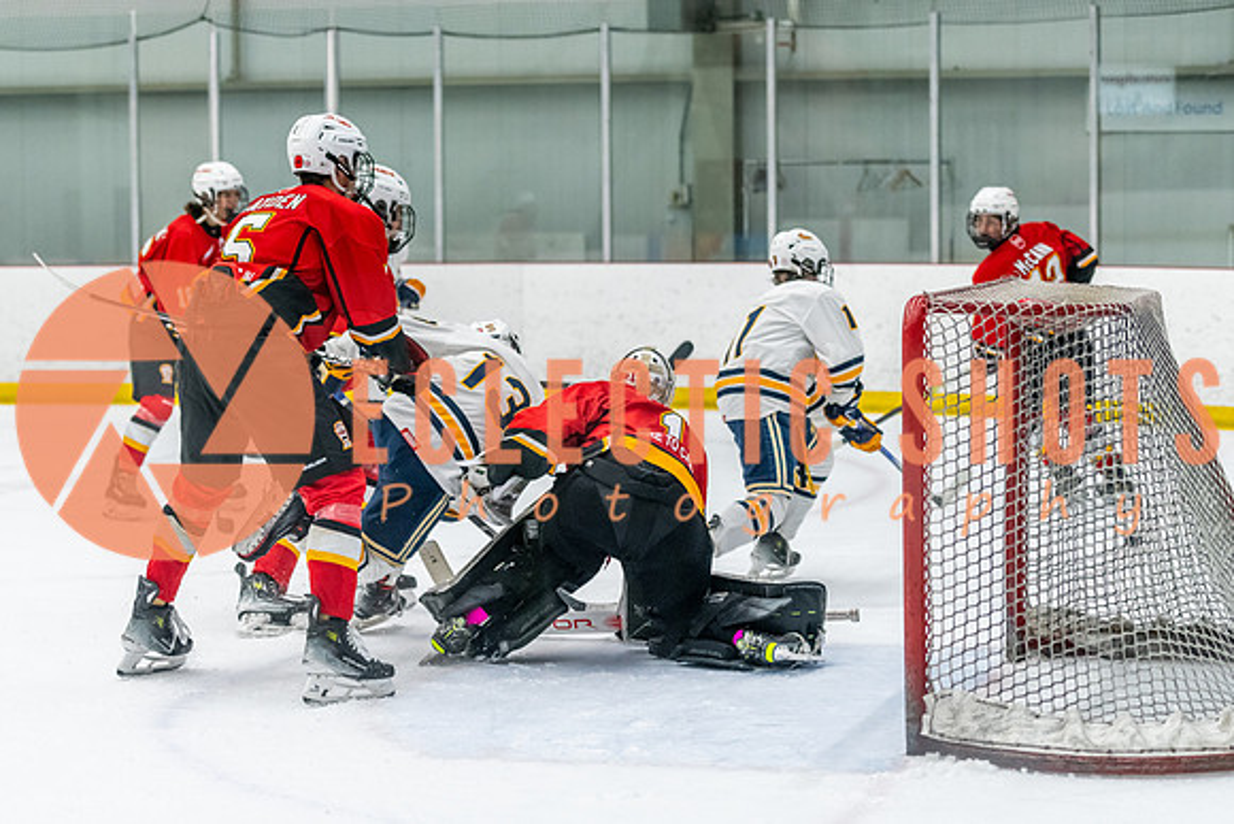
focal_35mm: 99
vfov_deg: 13.9
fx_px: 3384
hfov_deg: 20.7
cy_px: 447
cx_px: 584
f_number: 2.8
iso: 3200
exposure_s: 1/800
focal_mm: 86
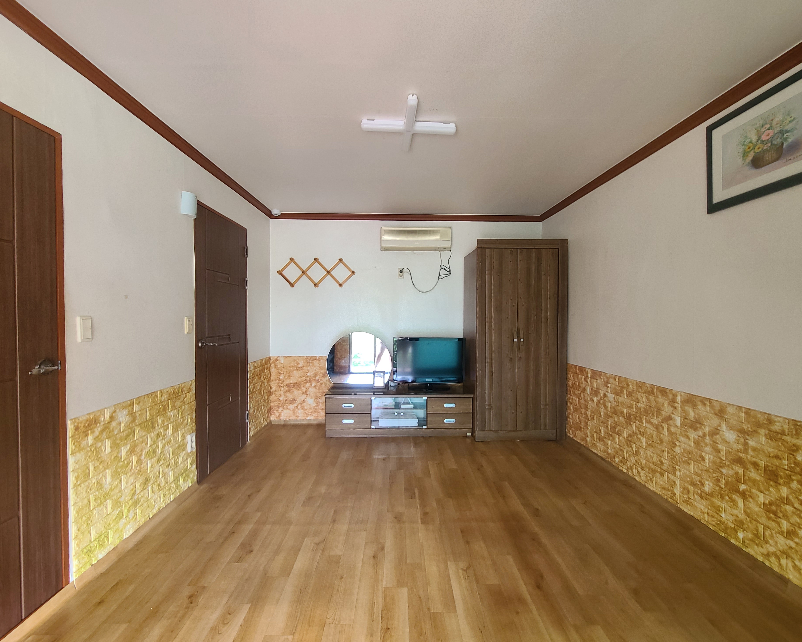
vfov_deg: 88.0
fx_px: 332
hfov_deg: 100.7
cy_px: 320
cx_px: 396
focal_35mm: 14
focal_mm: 2.2
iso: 320
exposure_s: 1/50
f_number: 2.2
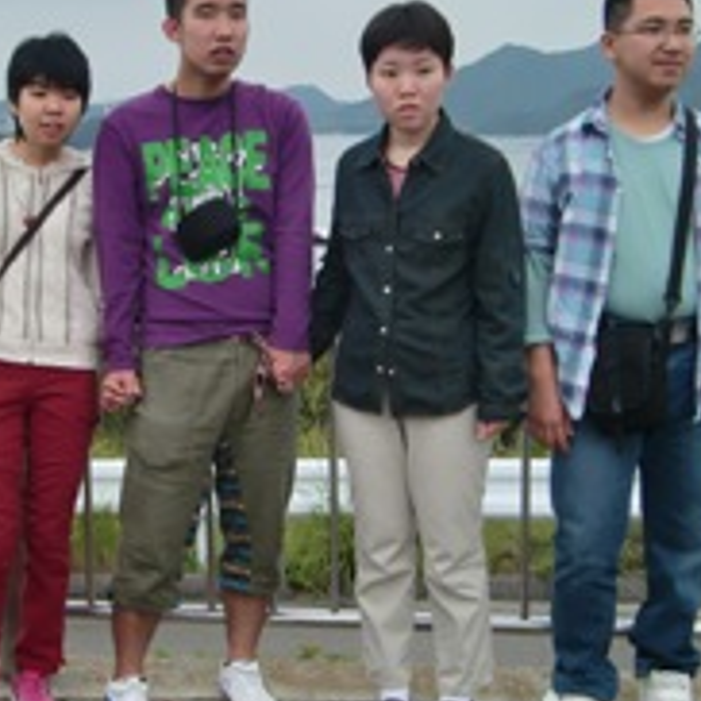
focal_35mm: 69
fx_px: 1581
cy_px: 324
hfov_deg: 24.6
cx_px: 148
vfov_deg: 25.0
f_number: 3
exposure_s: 1/800
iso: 64
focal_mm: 6.9
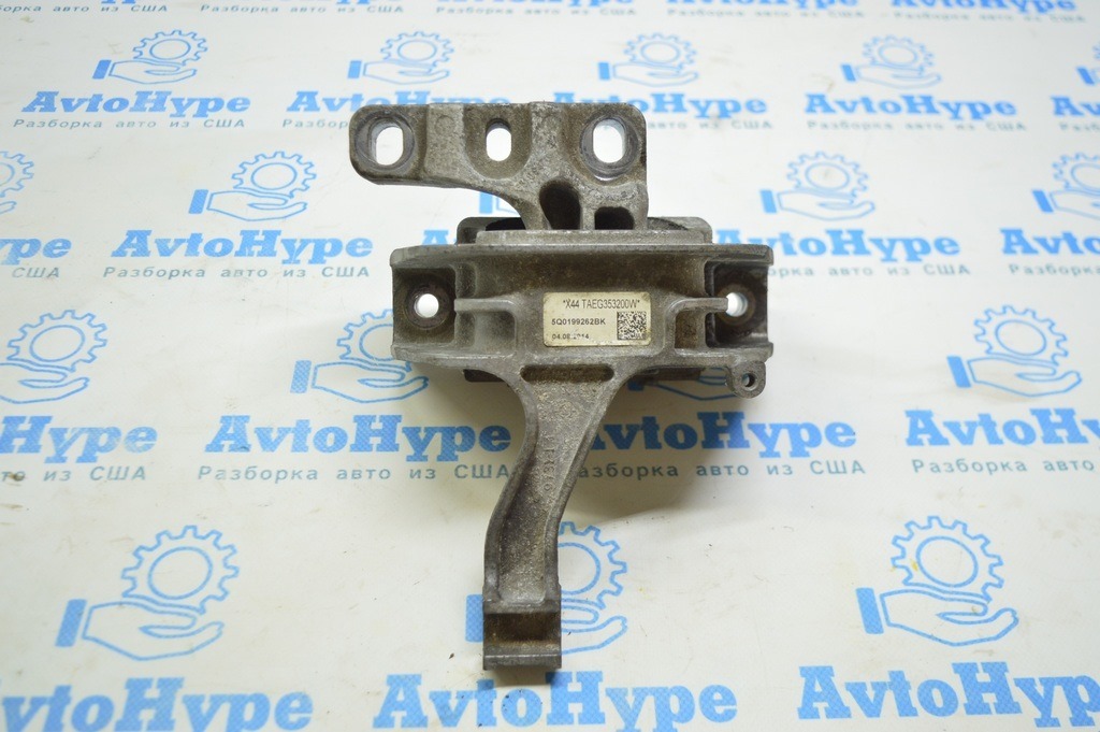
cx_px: 550
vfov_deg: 35.4
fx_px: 1145
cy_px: 366
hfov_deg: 51.3
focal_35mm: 38
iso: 400
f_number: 4
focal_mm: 25
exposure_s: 1/40
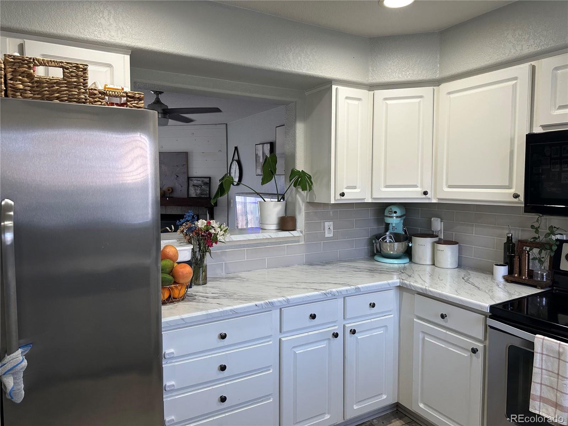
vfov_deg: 56.8
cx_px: 284
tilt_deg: -3.5
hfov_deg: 71.6
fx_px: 394
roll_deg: -0.7
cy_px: 213
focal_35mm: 24
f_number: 1.78
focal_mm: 6.86
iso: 160
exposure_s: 1/120
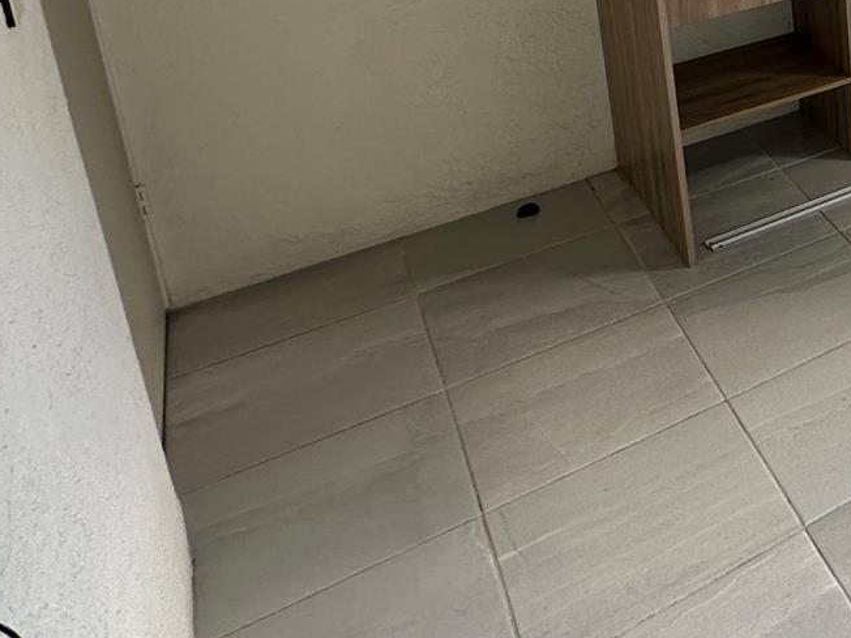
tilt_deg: -12.9
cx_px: 1262
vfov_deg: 27.9
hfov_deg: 28.6
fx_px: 1082
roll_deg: -1.1
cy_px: -164
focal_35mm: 44
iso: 40
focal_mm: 2.22
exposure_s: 1/141
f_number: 2.2
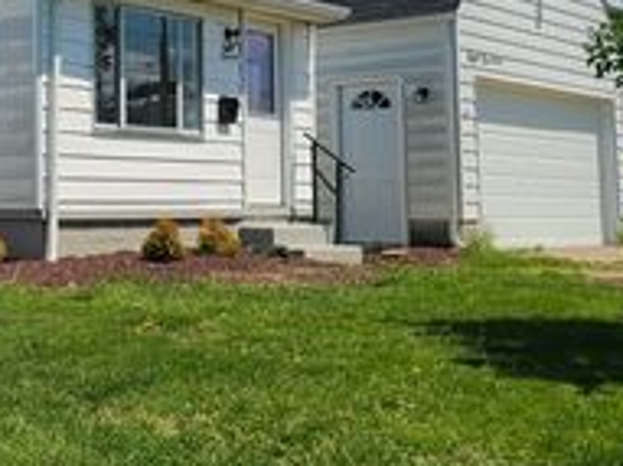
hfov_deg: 26.1
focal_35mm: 68
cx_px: -82
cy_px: 112
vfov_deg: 21.4
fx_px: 1223
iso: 40
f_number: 1.8
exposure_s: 1/4043
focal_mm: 5.4
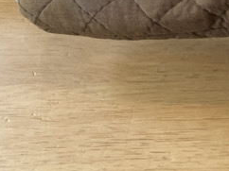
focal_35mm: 129
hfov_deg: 12.2
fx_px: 853
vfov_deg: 11.4
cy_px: 35
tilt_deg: -52.8
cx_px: 551
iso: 80
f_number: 1.8
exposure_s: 1/60
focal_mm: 4.25
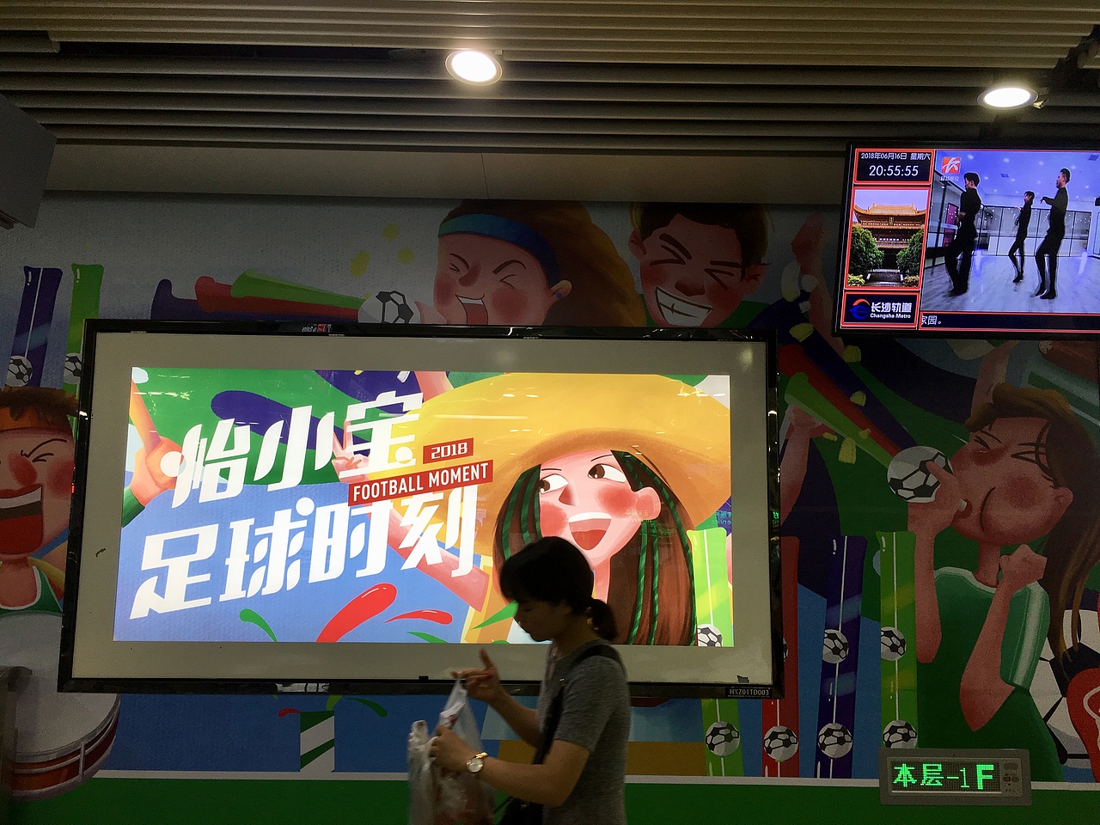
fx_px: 922
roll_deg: -1.2
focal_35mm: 29
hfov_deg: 61.7
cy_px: 412
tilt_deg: +7.2
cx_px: 550
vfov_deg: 48.2
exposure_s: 1/50
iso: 25
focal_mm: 4.15
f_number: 2.2
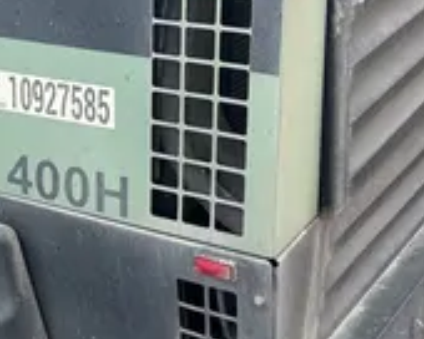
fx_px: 1029
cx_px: 2
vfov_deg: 18.6
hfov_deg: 22.4
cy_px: 103
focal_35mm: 82
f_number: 1.5
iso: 50
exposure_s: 1/407
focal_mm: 5.7
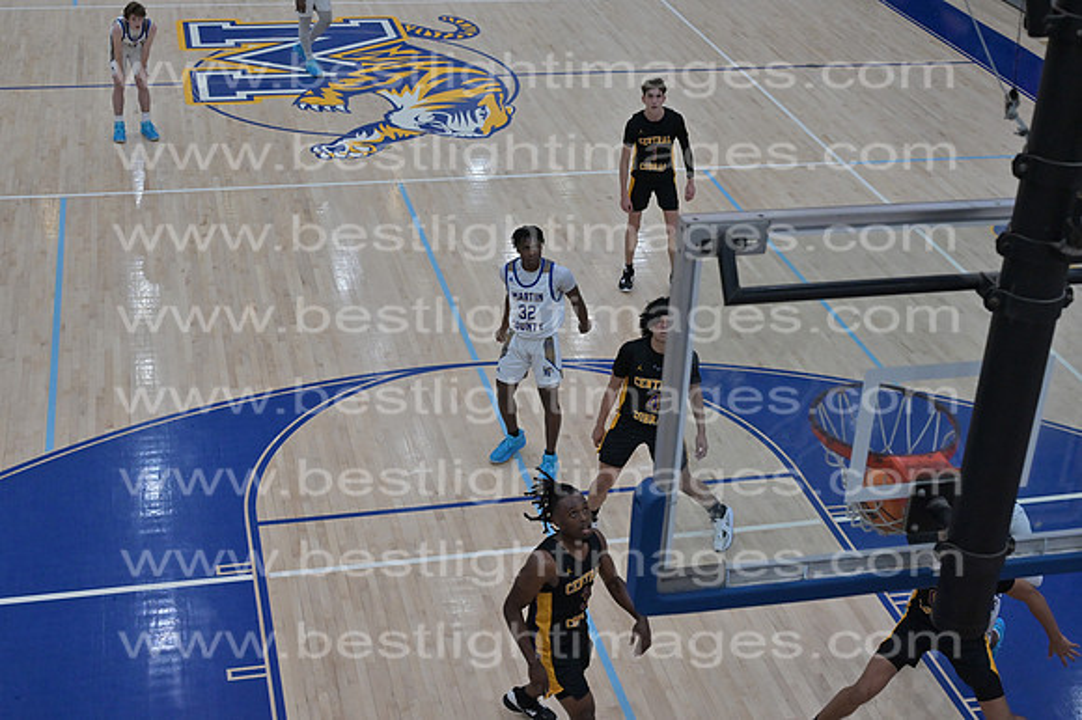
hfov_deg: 39.6
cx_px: 541
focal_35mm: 50
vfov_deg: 27.0
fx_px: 1502
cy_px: 360
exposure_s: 1/800
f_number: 4
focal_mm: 50
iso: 3200
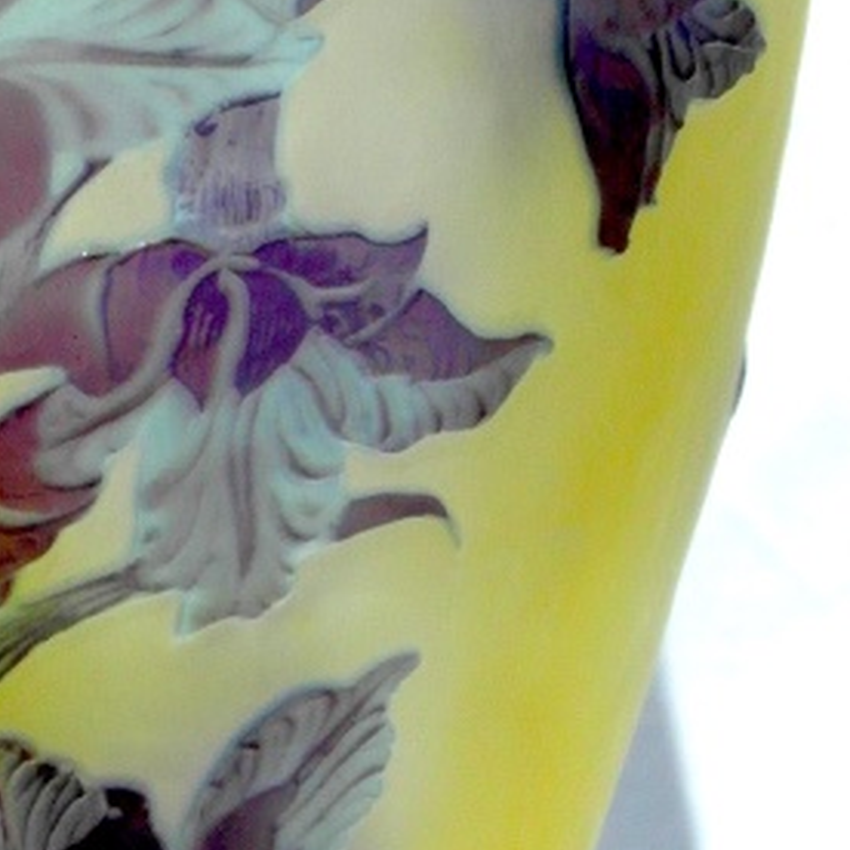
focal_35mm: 204
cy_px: -132
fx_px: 5667
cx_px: 40
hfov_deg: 8.5
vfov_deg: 8.5
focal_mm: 8.7
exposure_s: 1/500
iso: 80
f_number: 6
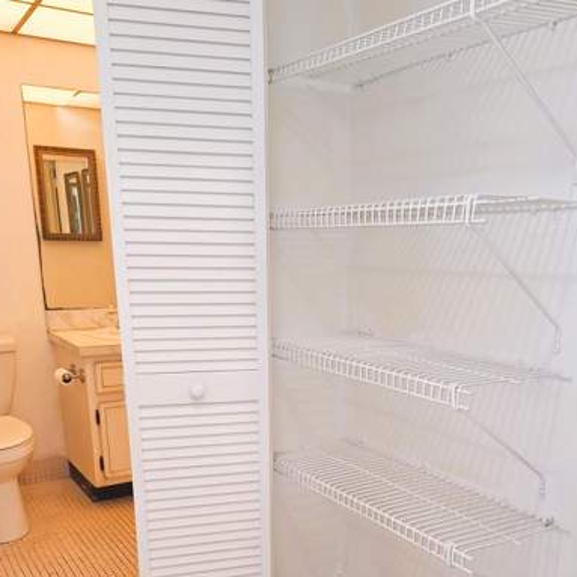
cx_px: 322
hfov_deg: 48.4
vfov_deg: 46.7
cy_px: 434
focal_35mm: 34
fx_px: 641
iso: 160
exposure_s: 1/40
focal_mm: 5.54
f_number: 1.8
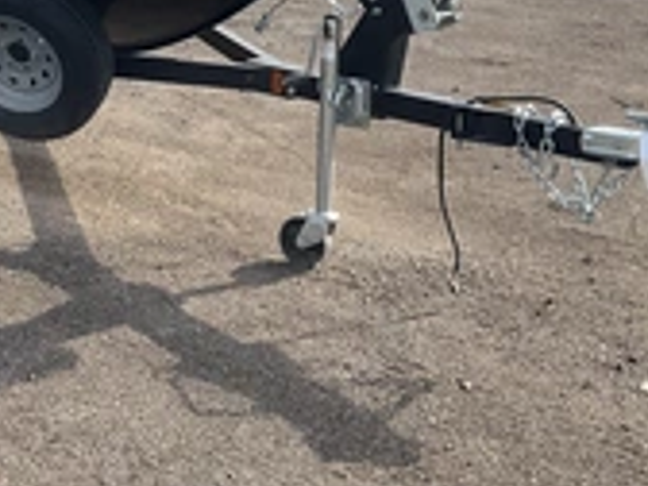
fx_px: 1292
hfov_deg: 27.4
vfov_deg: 20.1
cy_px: -77
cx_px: 100
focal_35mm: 69
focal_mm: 3
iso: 25
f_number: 1.8
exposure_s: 1/1577
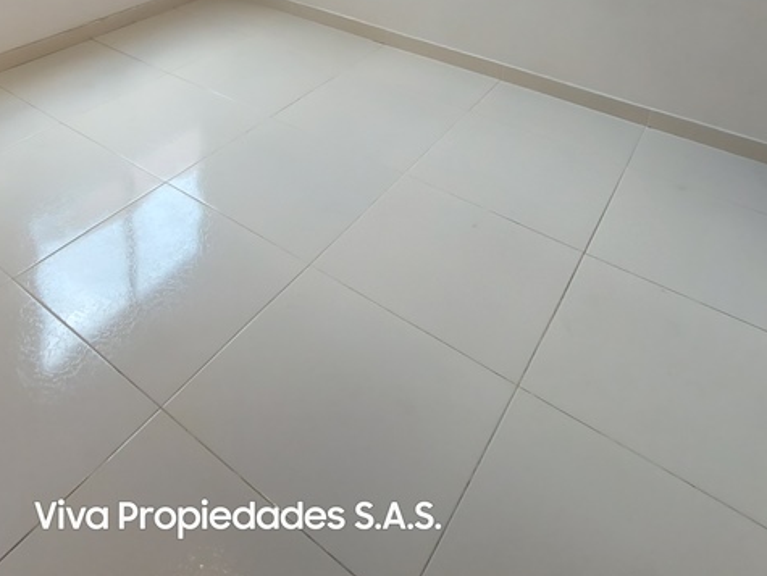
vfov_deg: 42.9
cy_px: 2
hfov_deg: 61.4
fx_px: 621
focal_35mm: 28
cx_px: 237
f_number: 2.2
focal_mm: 1.74
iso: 200
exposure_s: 1/60
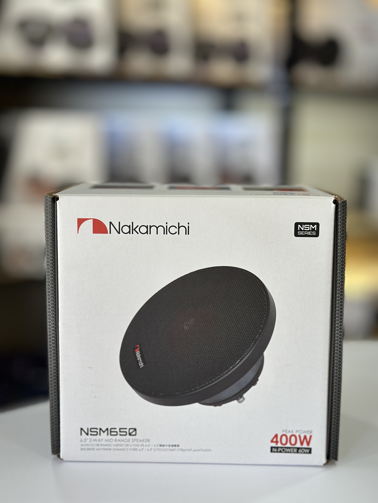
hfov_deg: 30.3
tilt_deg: -10.2
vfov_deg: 39.7
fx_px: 699
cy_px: 252
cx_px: 189
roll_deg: -2.3
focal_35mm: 48
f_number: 1.78
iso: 80
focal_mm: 6.86
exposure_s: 1/384
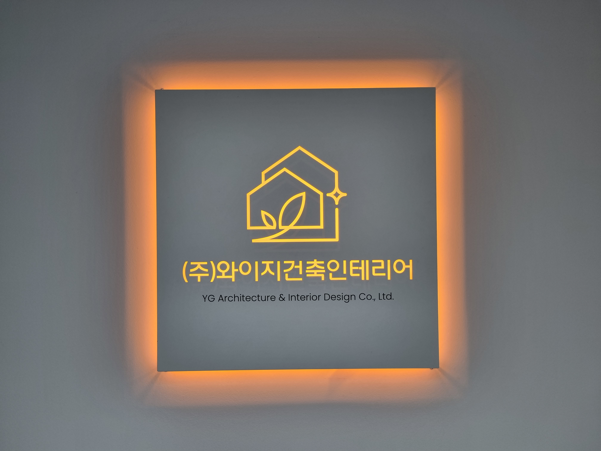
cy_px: 226
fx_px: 451
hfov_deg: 67.3
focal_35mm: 26
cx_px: 300
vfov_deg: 53.1
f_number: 1.8
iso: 64
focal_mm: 5.4
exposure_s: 1/120
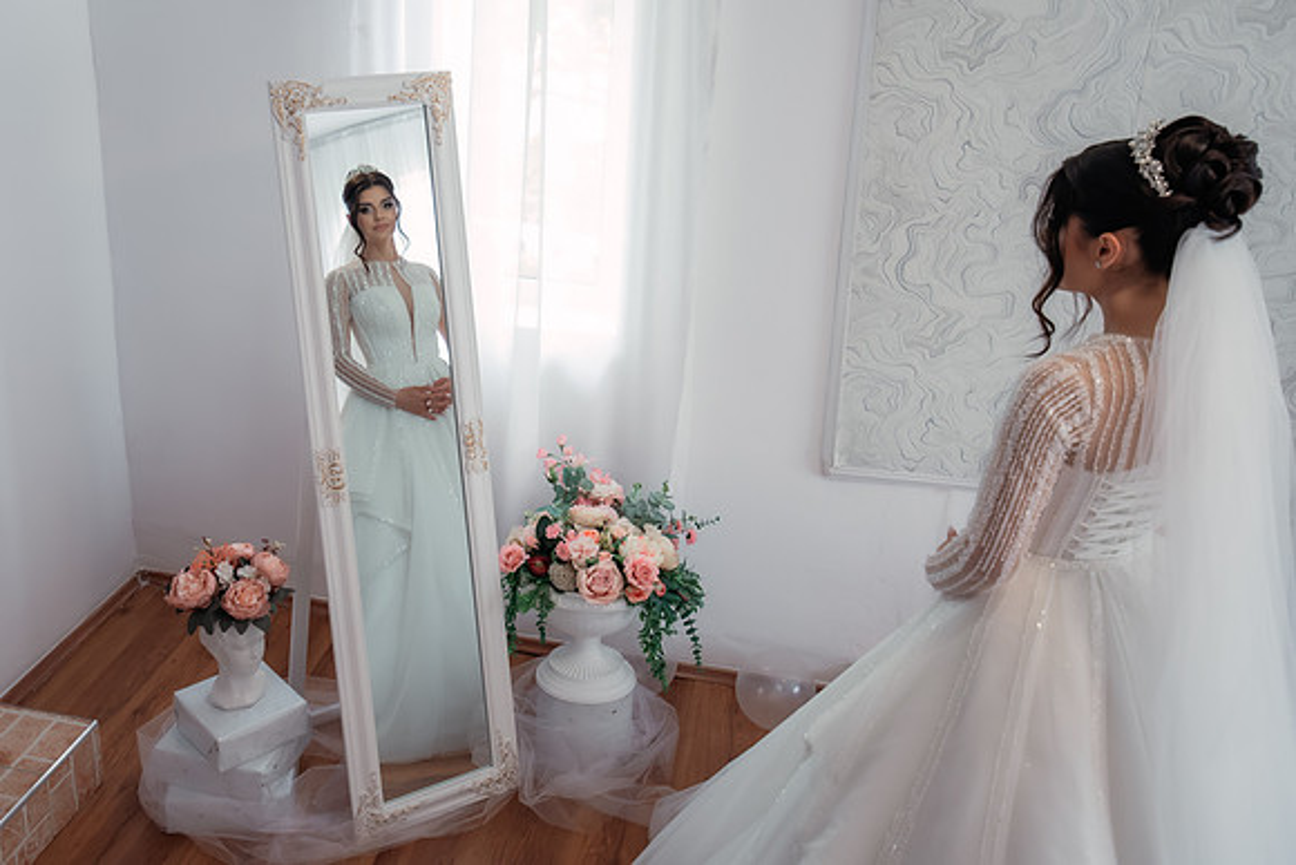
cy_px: 336
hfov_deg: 51.8
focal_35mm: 37
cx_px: 503
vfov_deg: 36.1
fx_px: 1322
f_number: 2.8
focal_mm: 30
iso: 1600
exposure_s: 1/250
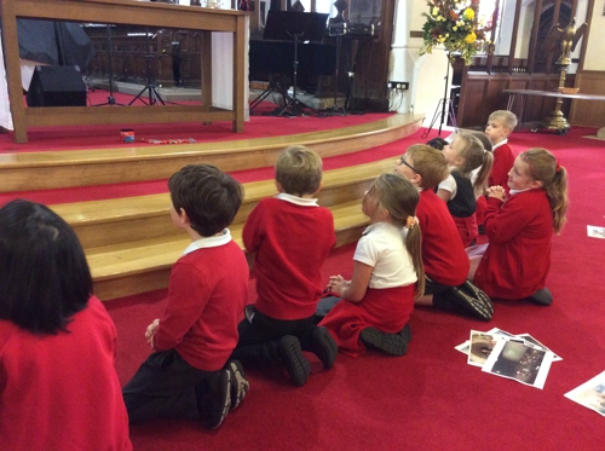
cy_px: 226
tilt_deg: -17.3
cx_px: 302
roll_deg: +0.7
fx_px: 558
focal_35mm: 32
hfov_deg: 56.9
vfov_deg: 44.0
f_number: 2.4
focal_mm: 3.3
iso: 250
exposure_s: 1/17
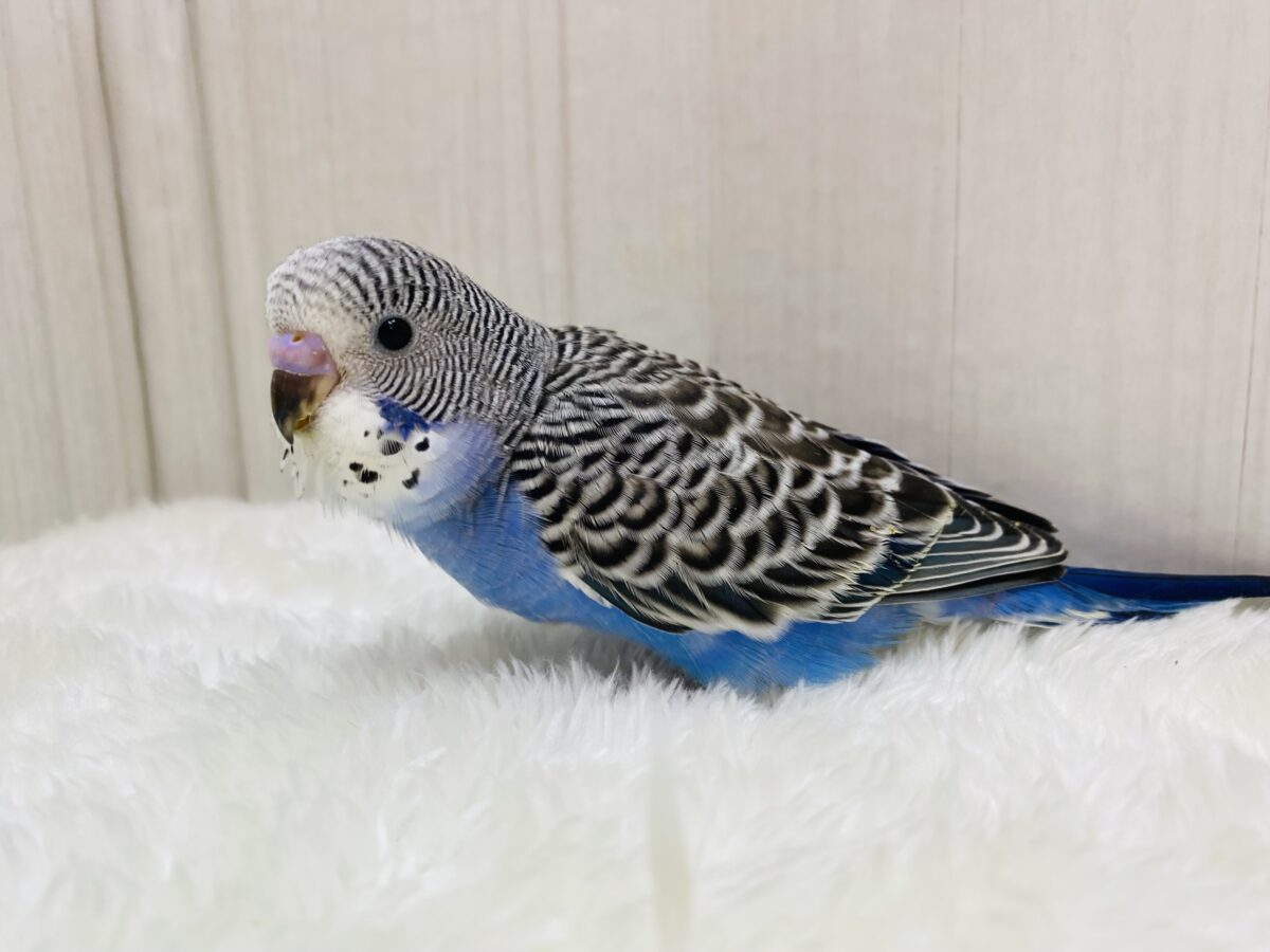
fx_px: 917
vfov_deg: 54.9
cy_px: 476
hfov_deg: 69.4
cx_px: 635
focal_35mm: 25
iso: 80
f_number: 1.8
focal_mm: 4.25
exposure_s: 1/100
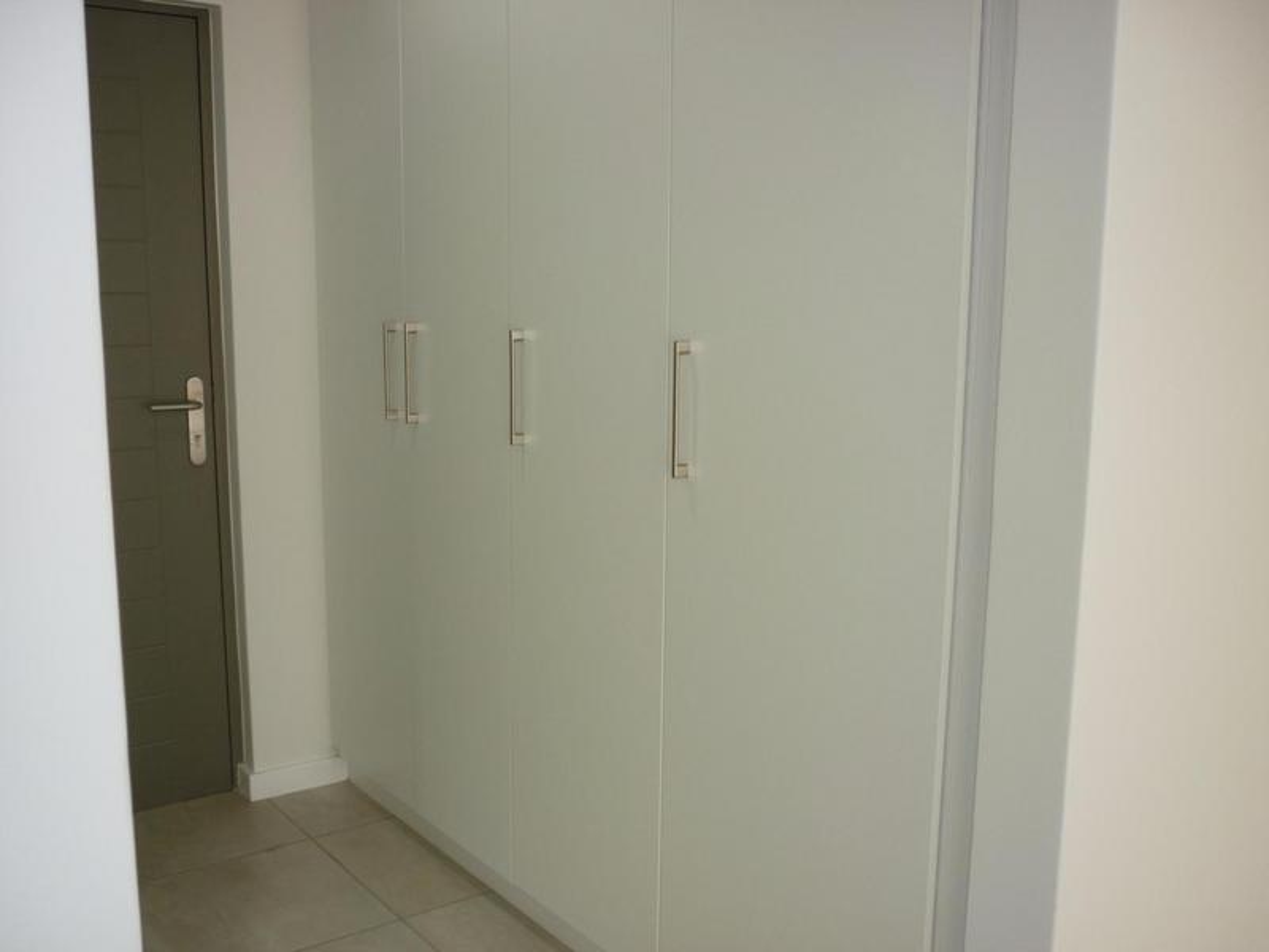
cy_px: 476
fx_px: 1210
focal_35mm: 33
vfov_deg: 42.9
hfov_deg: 55.4
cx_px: 634
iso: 100
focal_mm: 5.5
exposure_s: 1/30
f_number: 2.8
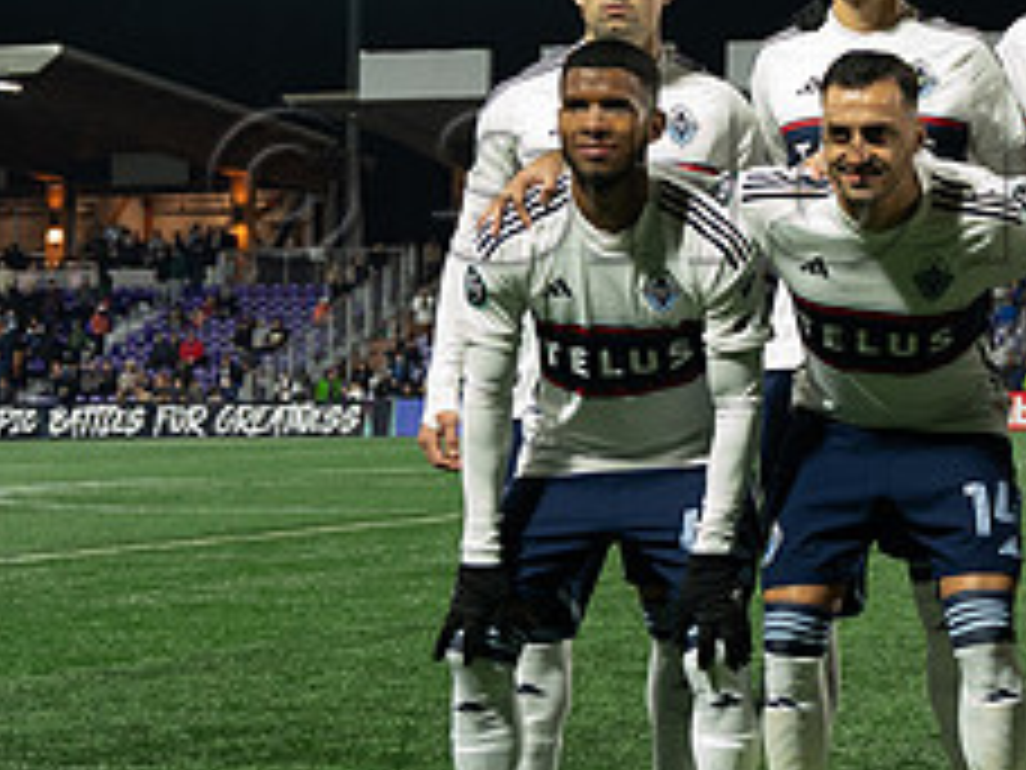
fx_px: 3171
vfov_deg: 13.7
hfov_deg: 17.3
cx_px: 1311
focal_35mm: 107
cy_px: 42
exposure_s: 1/250
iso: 2000
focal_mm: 25.1
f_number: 2.8
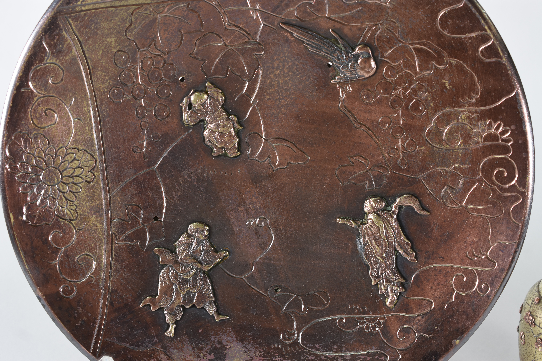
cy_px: 180
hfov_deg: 33.4
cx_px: 271
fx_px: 903
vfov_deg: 22.6
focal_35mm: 60
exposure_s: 1/50
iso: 200
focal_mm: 40
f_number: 5.6
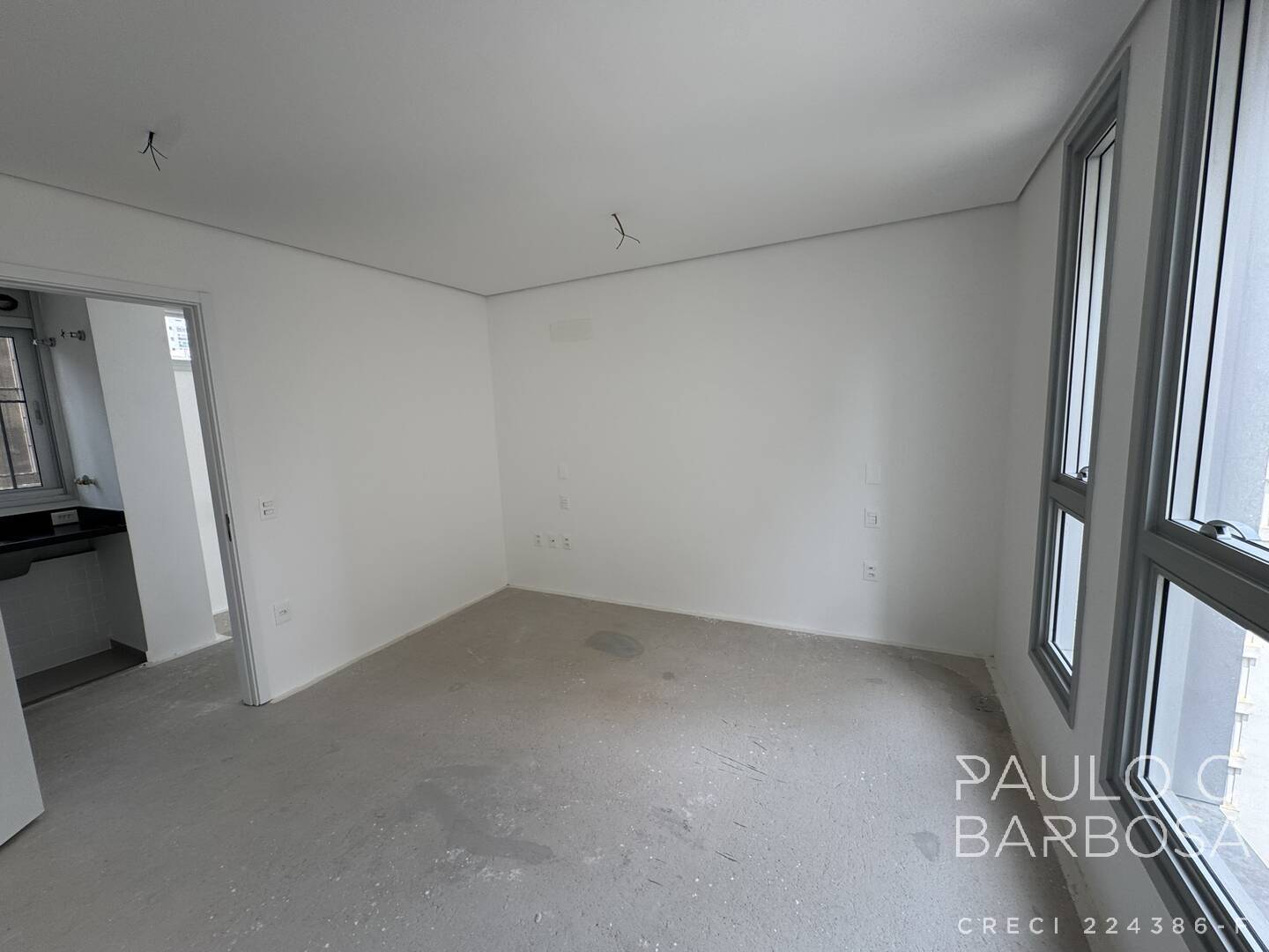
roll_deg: +2.5
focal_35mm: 14
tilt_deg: -6.9
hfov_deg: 102.1
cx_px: 634
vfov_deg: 85.7
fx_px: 513
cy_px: 476
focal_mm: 2.22
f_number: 2.2
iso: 40
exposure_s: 1/108
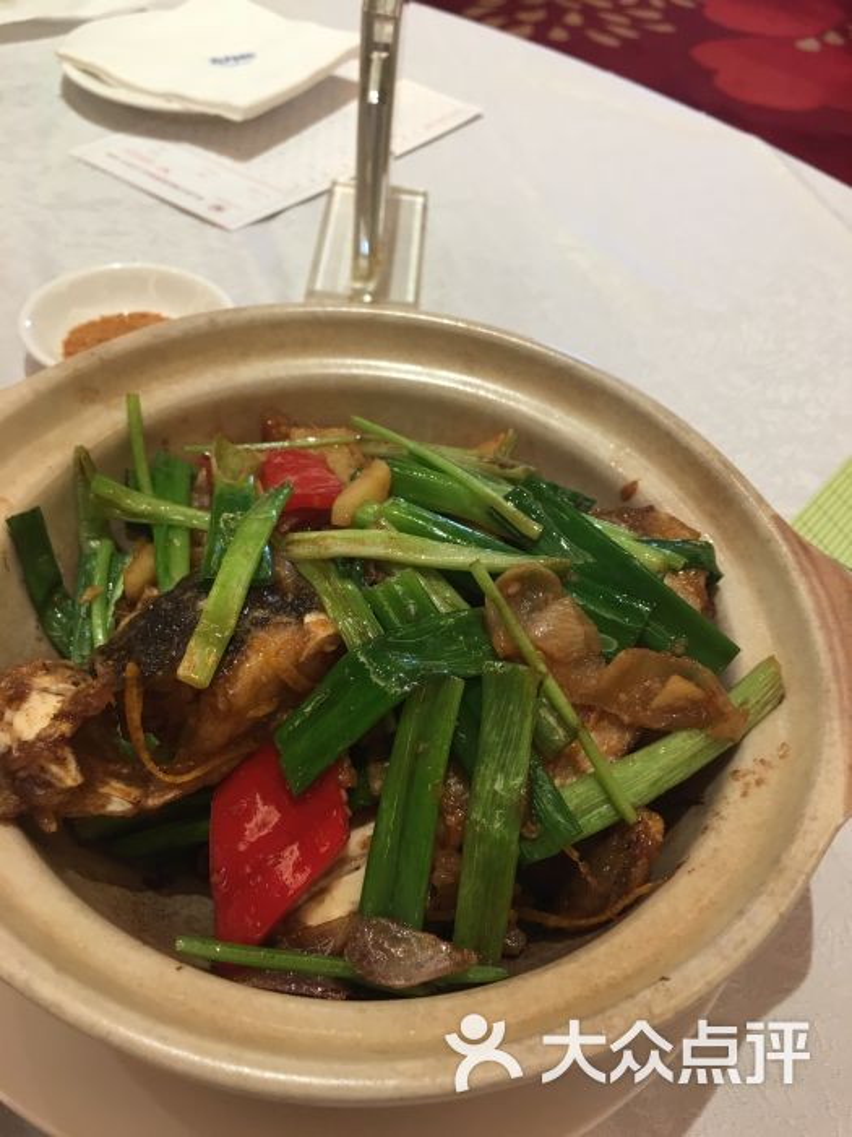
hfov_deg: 48.2
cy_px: 568
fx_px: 952
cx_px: 426
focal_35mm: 29
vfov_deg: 61.7
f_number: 2.2
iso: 40
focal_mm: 4.15
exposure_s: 1/17
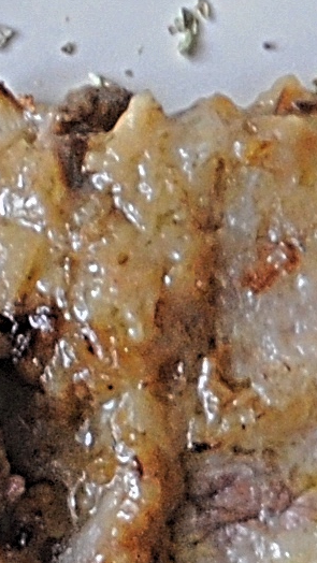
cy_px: 1077
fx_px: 3450
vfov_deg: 8.9
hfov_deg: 5.3
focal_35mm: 231
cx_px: 100
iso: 720
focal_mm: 18
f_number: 4
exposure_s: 1/60
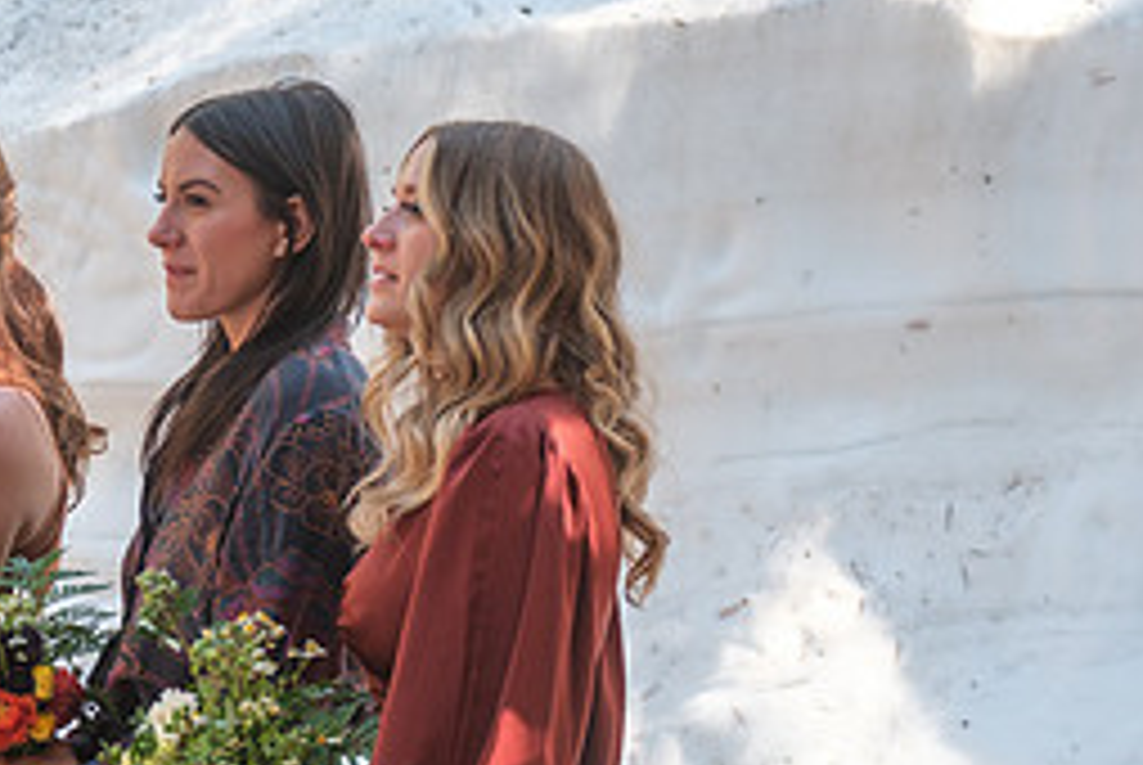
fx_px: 5435
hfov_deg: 11.9
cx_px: 9
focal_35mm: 171
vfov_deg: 8.0
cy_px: 565
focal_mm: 50
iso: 400
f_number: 3.2
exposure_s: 1/320
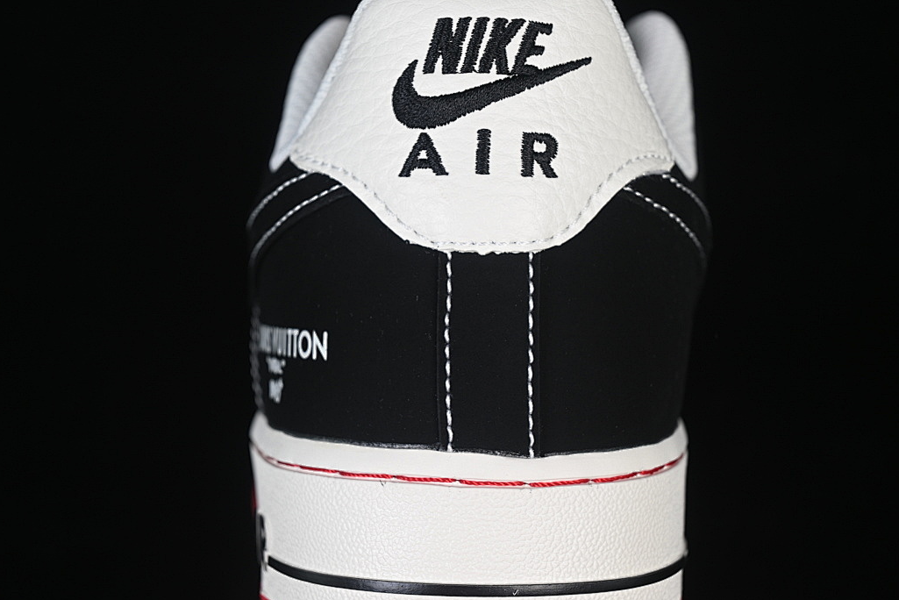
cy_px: 302
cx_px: 464
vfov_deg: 17.3
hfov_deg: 25.7
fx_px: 1973
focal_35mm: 79
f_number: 6.3
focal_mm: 50
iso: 160
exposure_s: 1/50
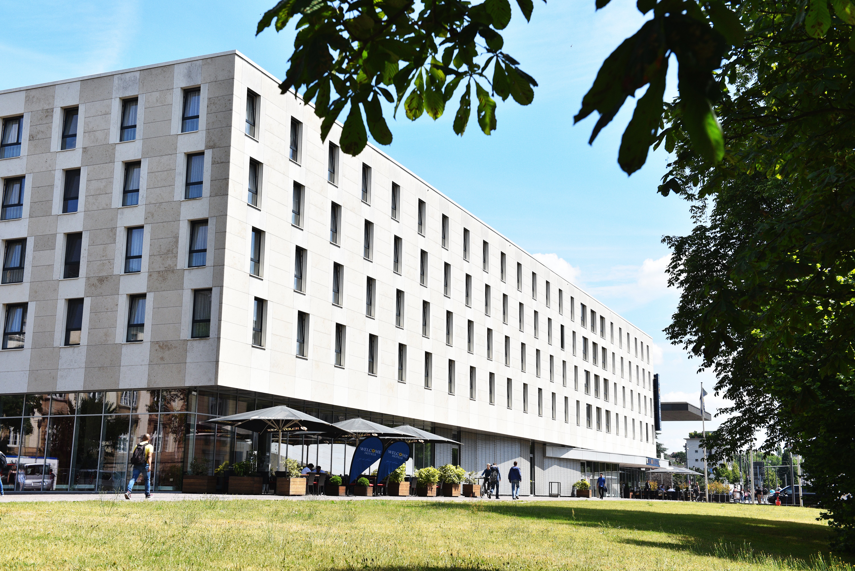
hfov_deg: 44.5
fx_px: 1045
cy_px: 286
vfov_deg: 30.5
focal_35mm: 44
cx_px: 428
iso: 320
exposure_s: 1/800
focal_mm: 44
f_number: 7.1
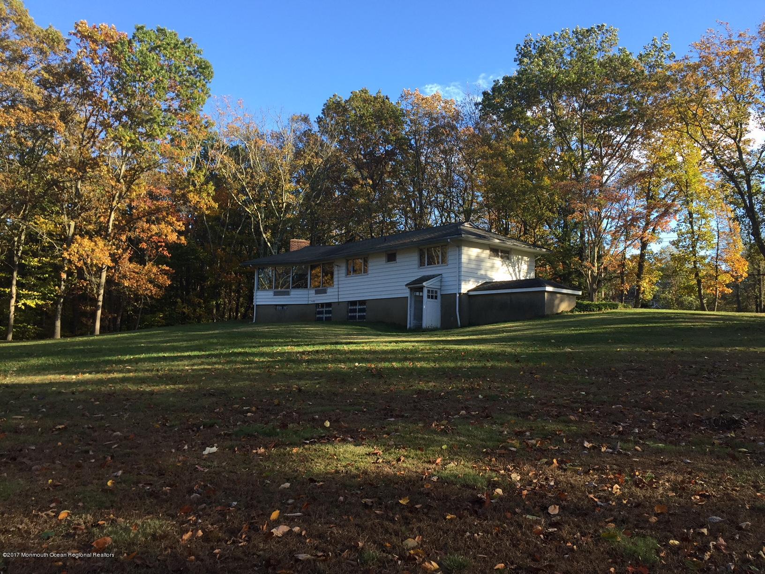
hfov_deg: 61.7
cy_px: 287
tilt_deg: +6.1
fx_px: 641
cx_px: 382
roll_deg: -2.2
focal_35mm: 29
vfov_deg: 48.2
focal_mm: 4.15
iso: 32
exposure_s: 1/388
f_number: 2.2
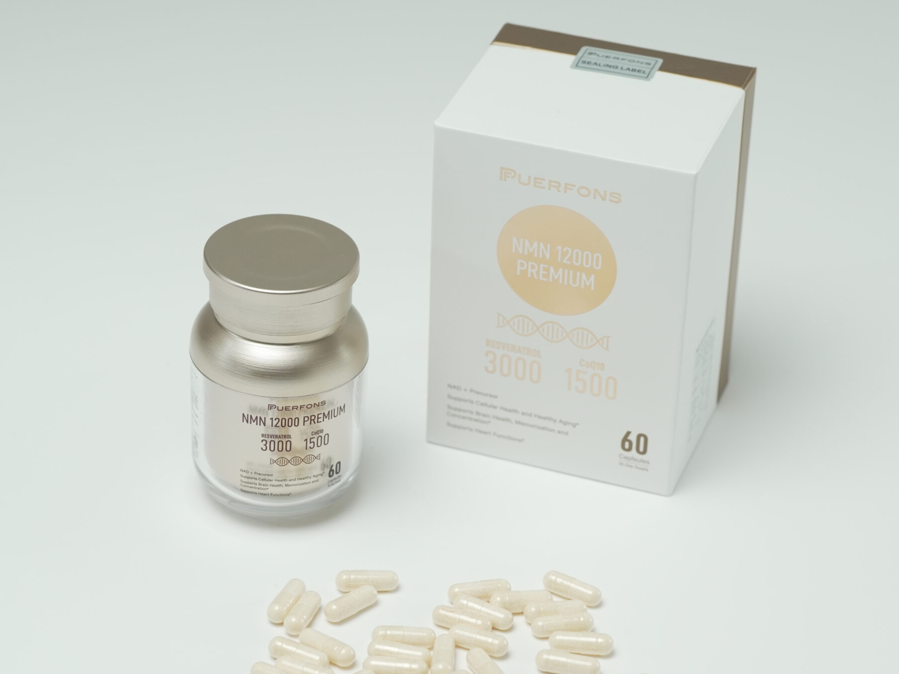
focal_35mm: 108
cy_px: 401
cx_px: 514
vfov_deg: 13.7
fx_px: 2804
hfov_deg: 18.2
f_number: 5.6
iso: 1250
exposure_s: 1/250
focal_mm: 79
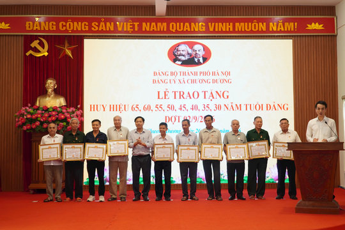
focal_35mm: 34
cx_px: 172
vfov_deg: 38.4
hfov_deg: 55.1
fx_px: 331
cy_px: 115
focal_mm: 23
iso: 250
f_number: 4
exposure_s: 1/50
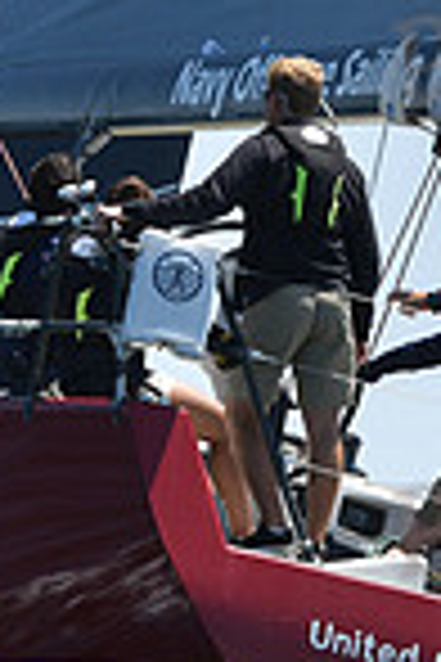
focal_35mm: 573
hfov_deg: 2.4
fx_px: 10528
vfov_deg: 3.6
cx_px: 162
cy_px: 290
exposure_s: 1/1000
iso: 250
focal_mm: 145
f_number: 7.1
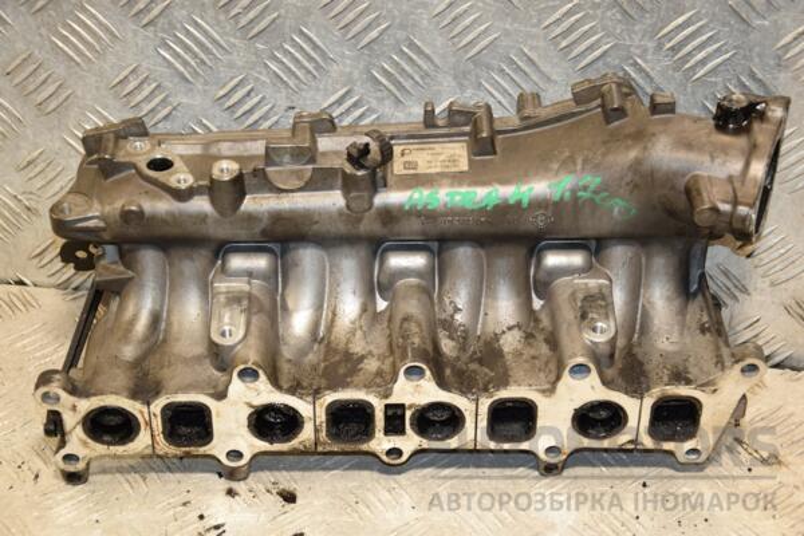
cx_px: 402
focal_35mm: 75
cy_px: 268
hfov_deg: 27.0
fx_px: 1675
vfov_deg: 18.2
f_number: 5
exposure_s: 1/125
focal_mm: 50
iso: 800
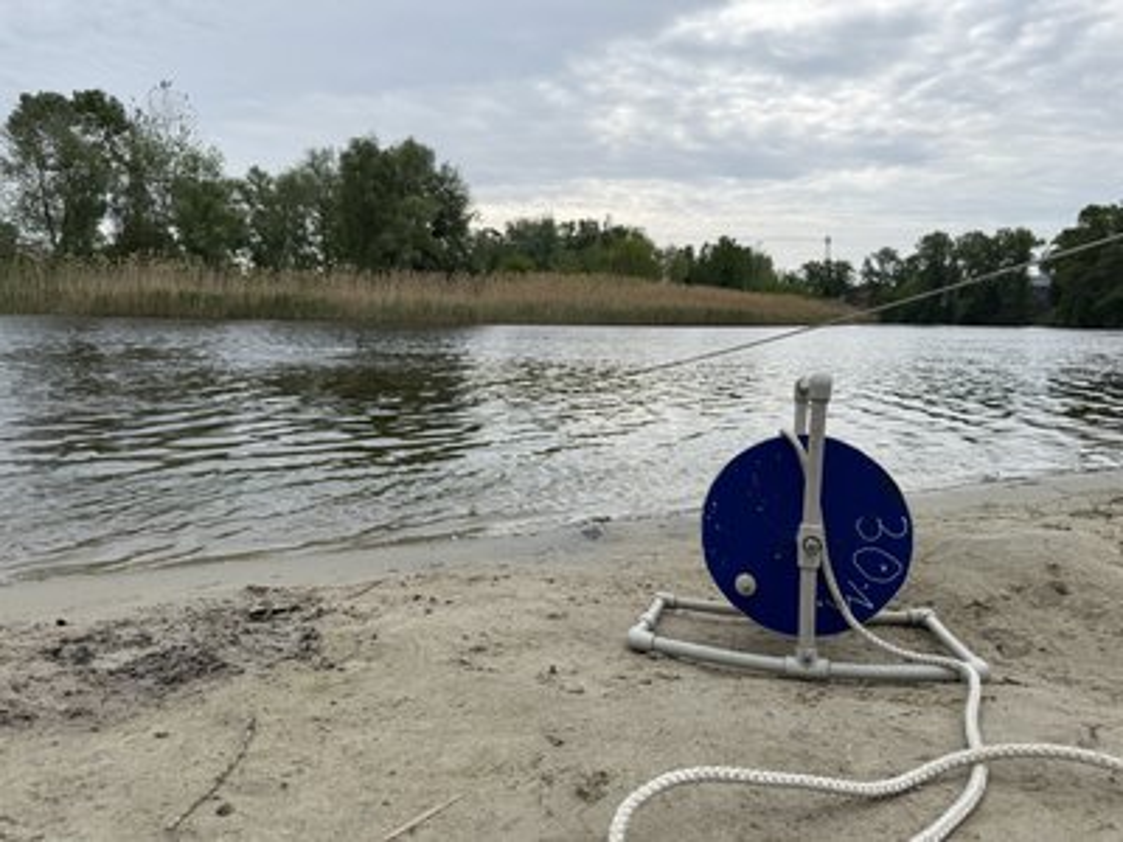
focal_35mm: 24
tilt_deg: -7.9
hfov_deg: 71.6
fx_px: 779
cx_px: 562
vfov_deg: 56.8
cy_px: 421
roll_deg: +0.0
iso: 80
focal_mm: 6.76
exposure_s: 1/4950
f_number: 1.78
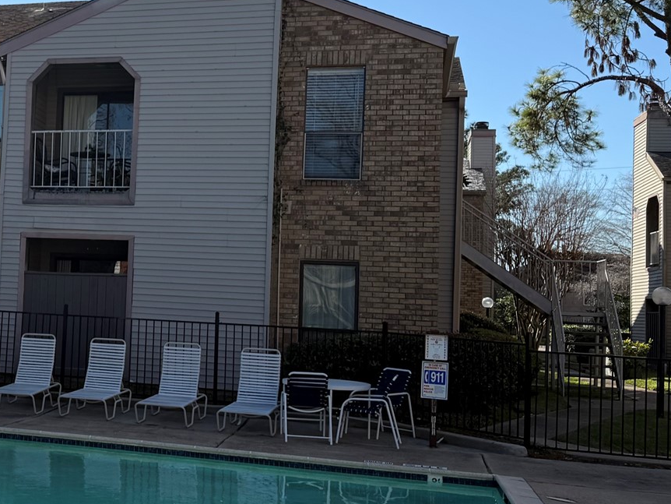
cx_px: 1
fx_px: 1105
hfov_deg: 31.3
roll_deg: -2.6
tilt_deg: +3.6
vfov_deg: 25.6
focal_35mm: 57
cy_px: 217
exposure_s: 1/3953
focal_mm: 6.76
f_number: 1.78
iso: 80
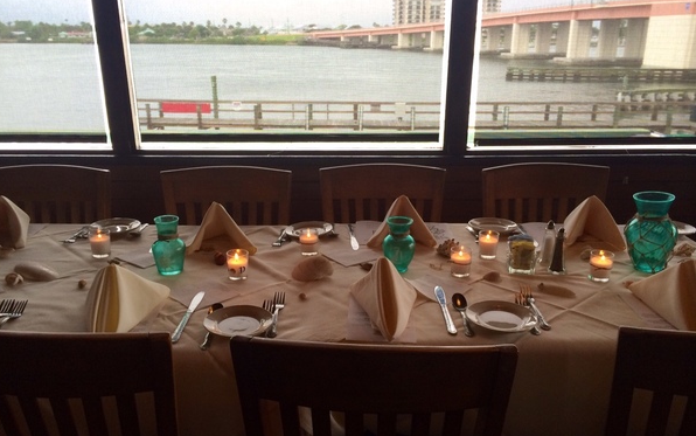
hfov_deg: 59.6
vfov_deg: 39.4
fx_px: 607
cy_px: 248
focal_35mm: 32
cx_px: 347
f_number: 2.2
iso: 40
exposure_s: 1/30
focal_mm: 4.12
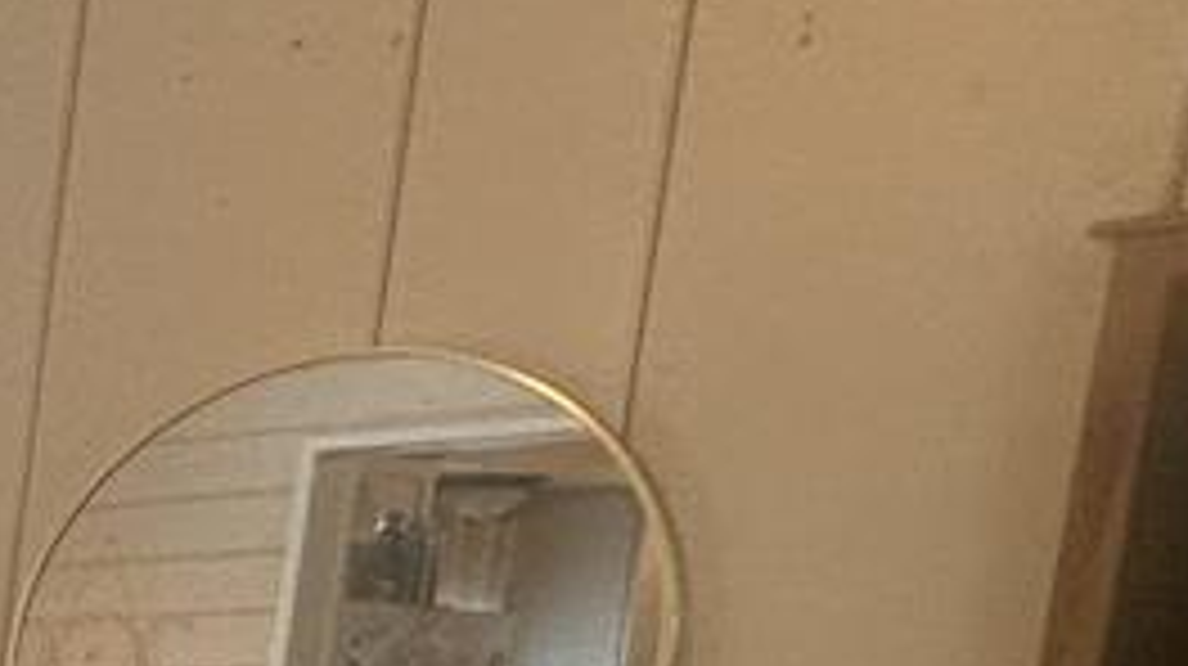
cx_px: -1462
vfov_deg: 14.6
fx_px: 2329
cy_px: 1120
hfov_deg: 16.6
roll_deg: -1.6
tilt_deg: -8.9
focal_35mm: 74
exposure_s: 1/120
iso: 100
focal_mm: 2.22
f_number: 2.2
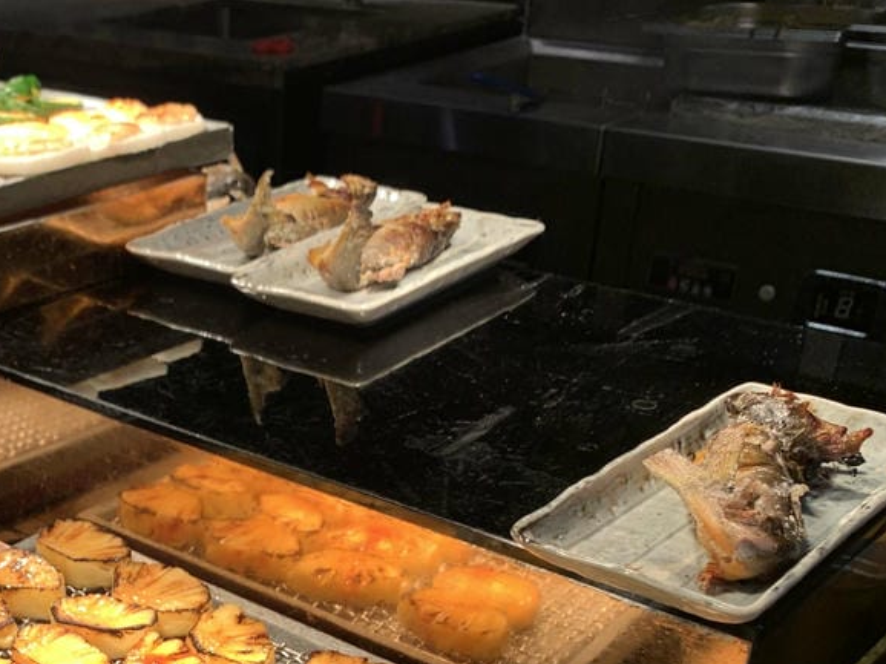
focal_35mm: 54
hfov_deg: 33.8
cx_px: 103
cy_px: 615
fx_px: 1382
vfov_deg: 26.0
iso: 40
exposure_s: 1/120
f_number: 1.8
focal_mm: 4.25
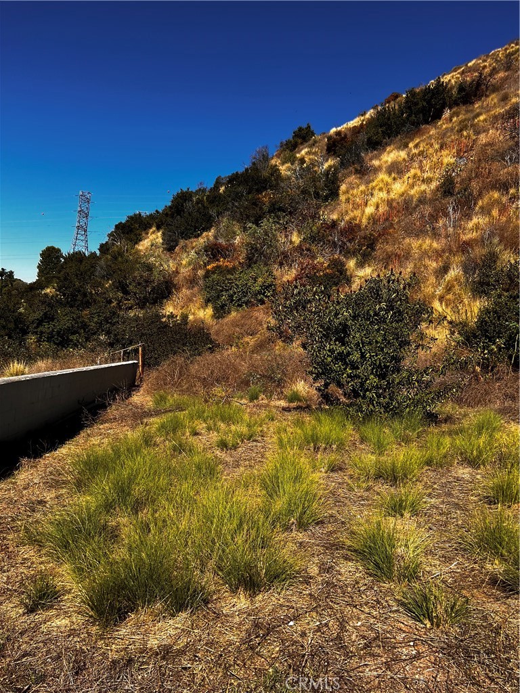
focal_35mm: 26
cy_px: 346
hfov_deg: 53.1
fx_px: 521
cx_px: 260
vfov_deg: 67.3
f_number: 1.5
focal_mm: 5.7
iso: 50
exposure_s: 1/3704
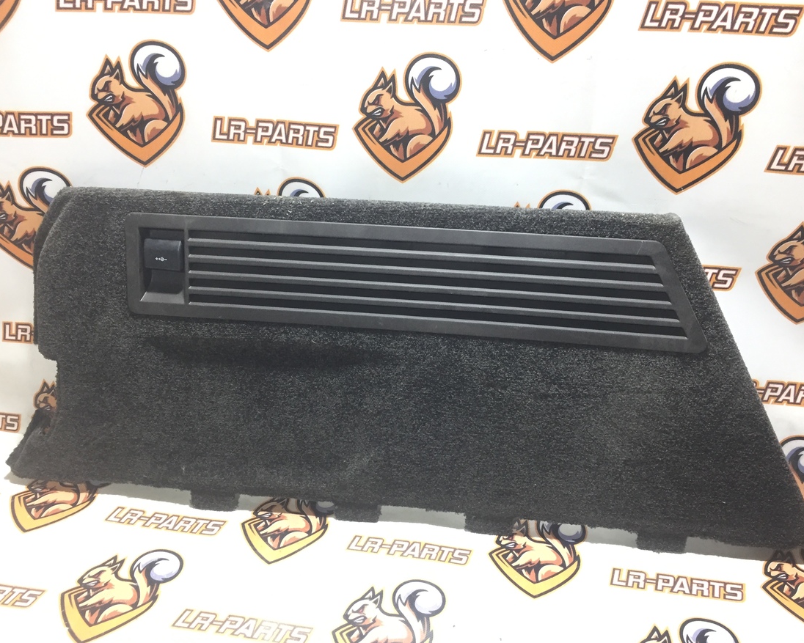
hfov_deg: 57.2
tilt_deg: -27.4
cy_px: 314
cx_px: 414
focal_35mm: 31
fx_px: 738
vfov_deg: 47.1
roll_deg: -0.9
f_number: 2.2
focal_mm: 4.15
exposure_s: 1/33
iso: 64
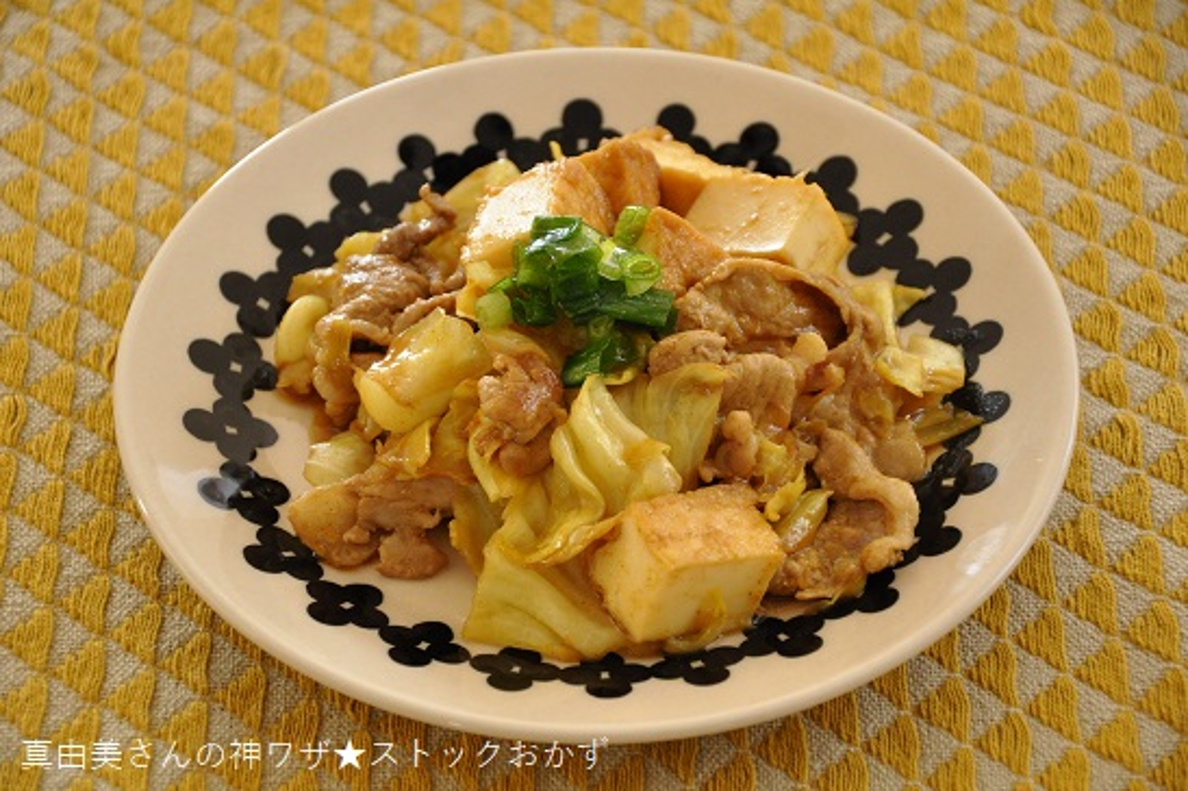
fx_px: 4205
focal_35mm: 128
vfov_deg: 10.7
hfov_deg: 16.1
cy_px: 396
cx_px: 594
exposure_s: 1/80
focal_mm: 85
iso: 1600
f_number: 5.6
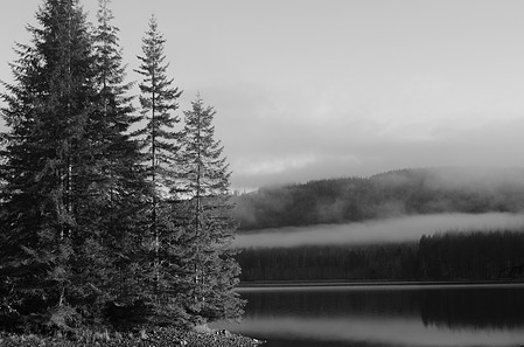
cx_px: 273
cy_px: 201
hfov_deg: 32.5
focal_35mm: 62
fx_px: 900
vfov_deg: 21.8
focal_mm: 32
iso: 200
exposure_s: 1/160
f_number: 6.3
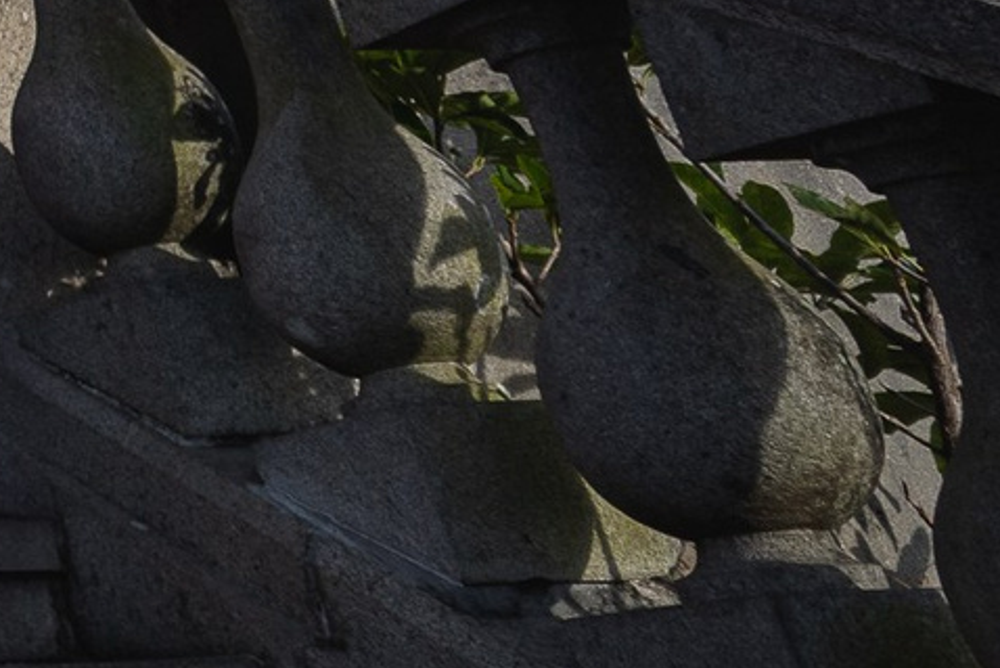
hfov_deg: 13.5
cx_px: -1605
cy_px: -422
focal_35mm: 91
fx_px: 2528
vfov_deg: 13.8
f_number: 2.8
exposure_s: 1/2000
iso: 160
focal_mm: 17
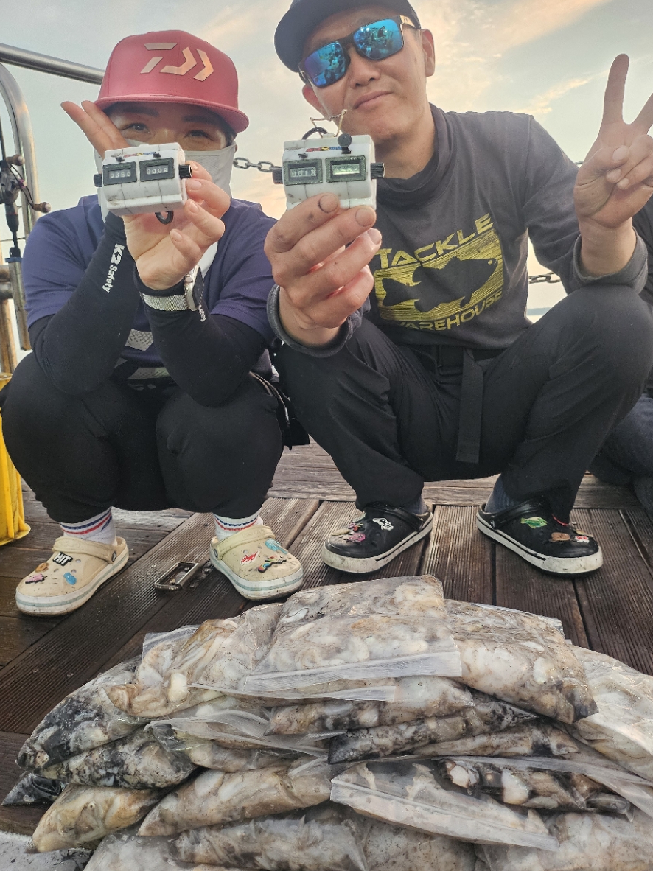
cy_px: 426
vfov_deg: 67.3
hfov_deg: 53.0
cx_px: 332
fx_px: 654
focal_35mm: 26
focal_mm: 5
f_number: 1.8
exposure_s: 1/120
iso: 400
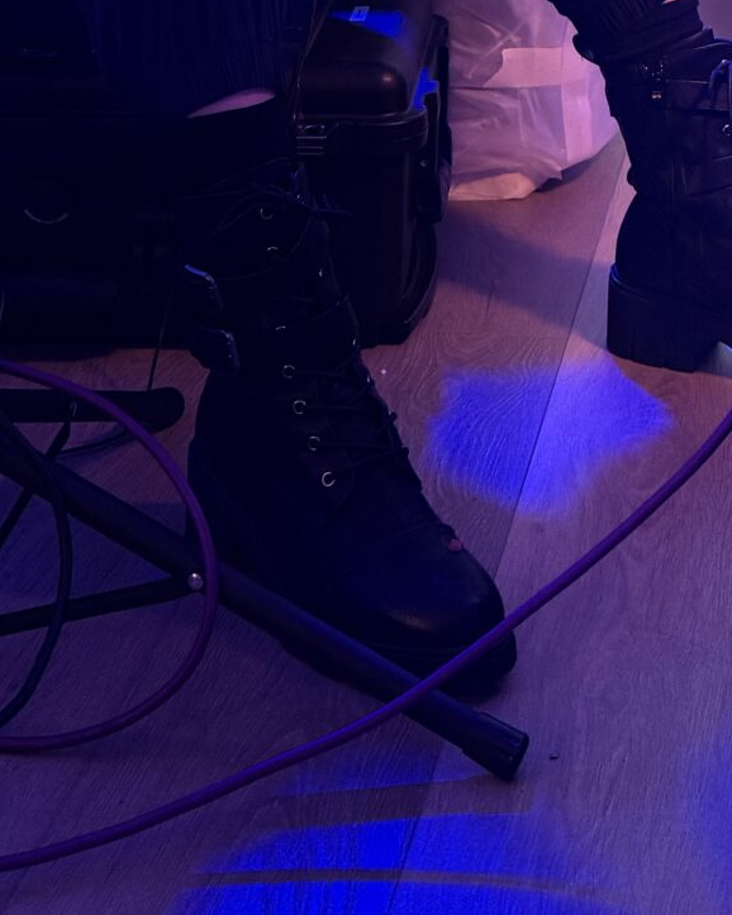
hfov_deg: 18.4
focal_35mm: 83
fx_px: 2249
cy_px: -333
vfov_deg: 20.6
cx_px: 509
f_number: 1.78
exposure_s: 1/66
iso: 200
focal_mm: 6.76
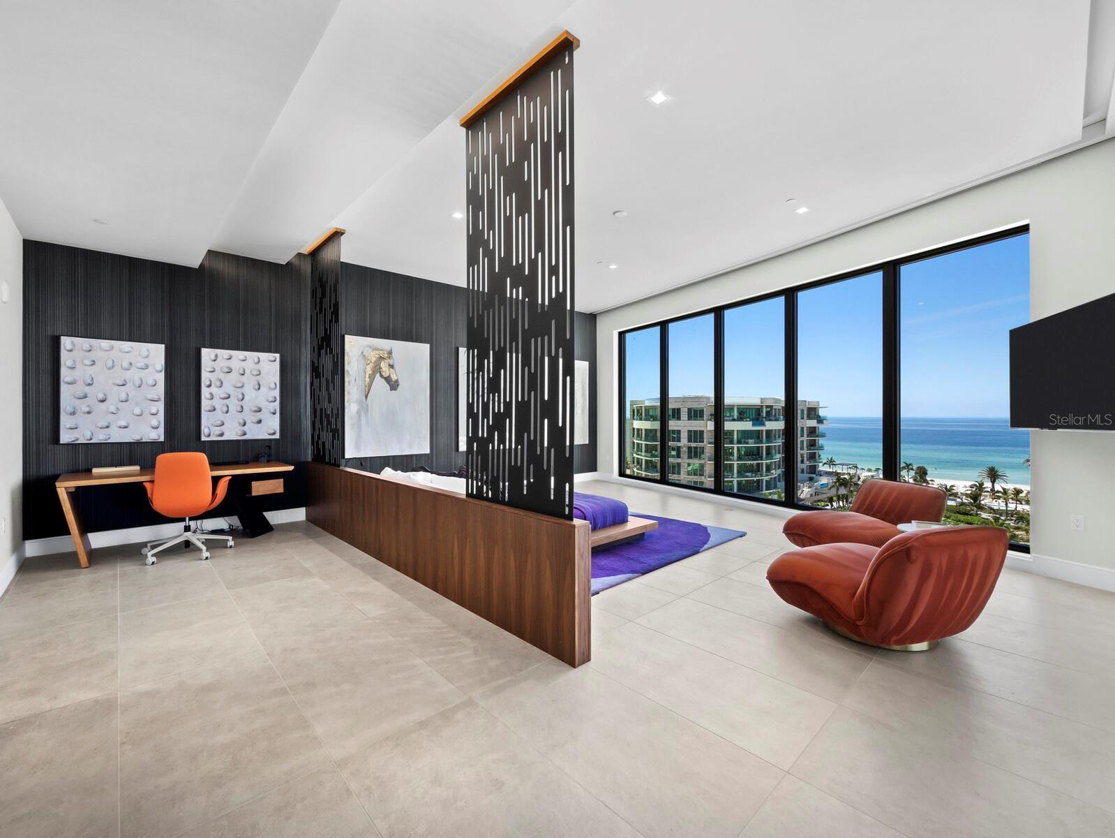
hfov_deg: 102.0
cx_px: 558
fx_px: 451
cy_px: 419
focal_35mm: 14
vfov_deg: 85.7
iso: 320
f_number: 11
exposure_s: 1/6
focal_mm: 7
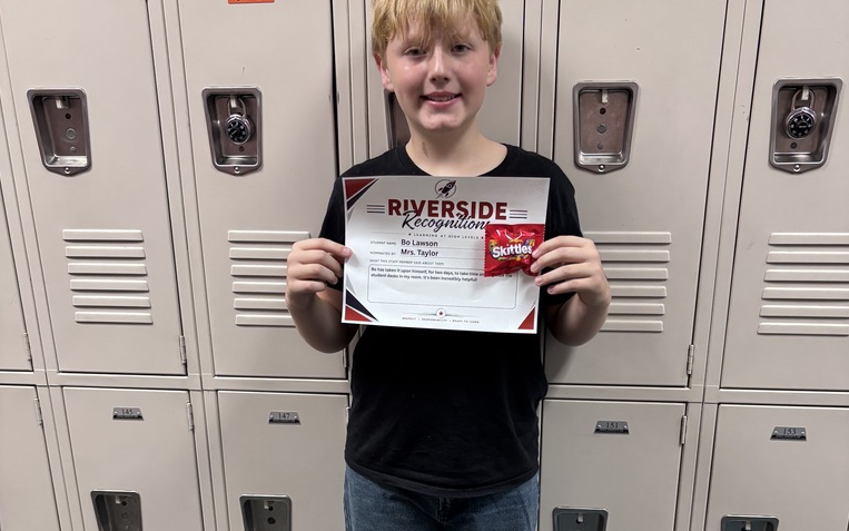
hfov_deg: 52.7
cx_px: 425
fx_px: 856
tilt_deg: -20.5
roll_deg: -0.1
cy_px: 410
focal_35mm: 37
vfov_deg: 33.6
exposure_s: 1/60
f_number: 1.6
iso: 250
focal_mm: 5.96
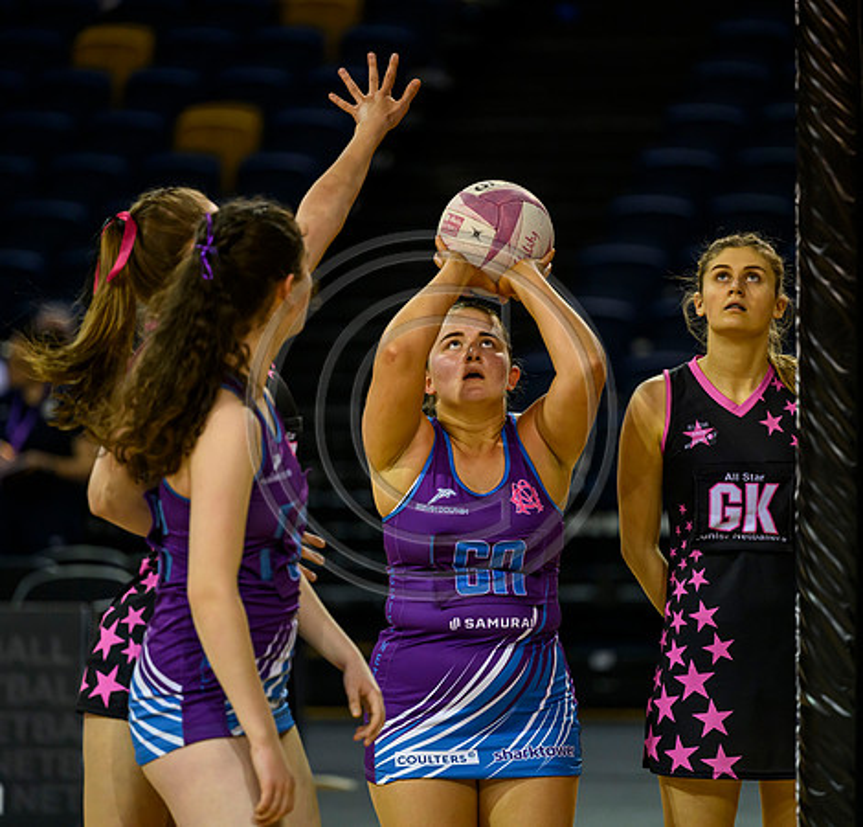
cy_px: 414
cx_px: 418
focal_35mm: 249
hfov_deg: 7.2
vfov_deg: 6.9
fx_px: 6884
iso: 3200
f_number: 2.8
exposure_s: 1/800
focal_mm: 200
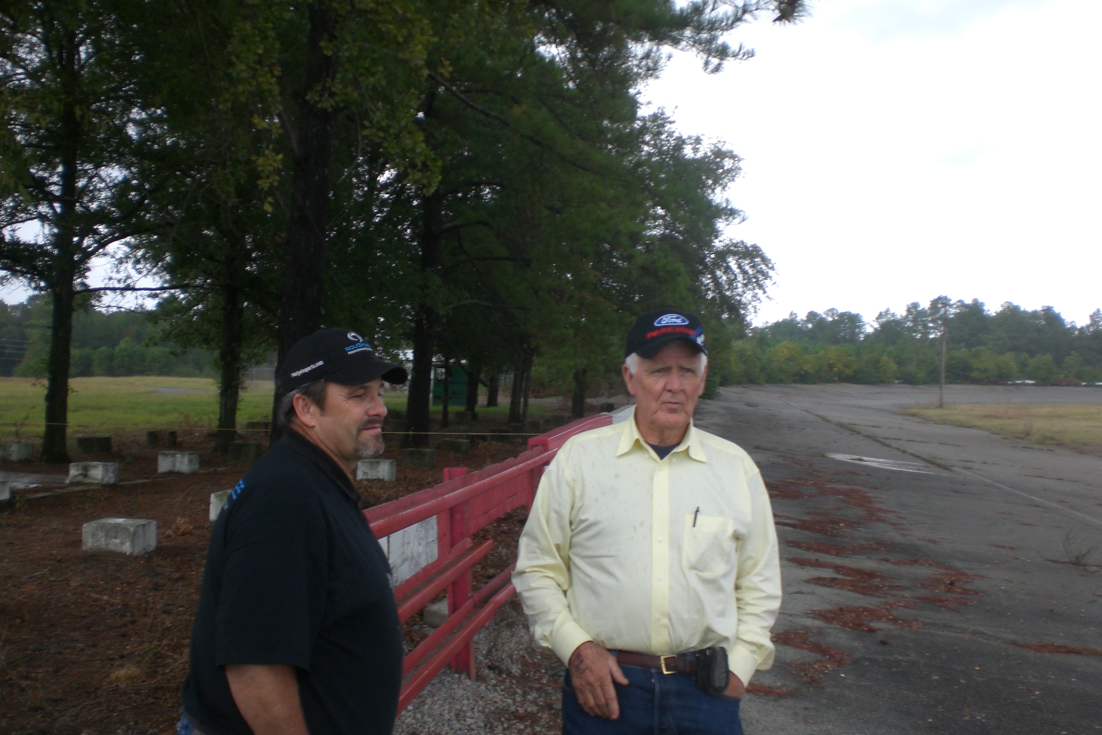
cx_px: 557
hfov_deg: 48.5
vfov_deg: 33.4
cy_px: 378
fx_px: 1224
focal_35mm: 40
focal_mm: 6.3
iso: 50
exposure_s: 1/125
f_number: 3.1
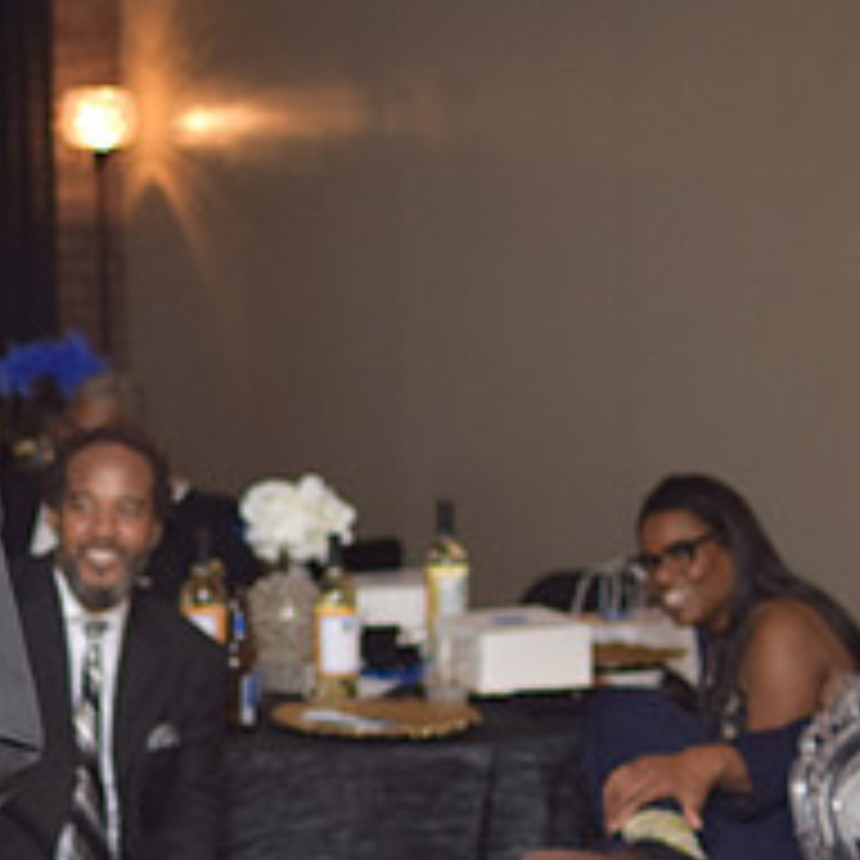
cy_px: 507
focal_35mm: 135
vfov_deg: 12.9
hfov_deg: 12.3
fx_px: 3803
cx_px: -387
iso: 800
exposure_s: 1/200
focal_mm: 35
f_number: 2.5
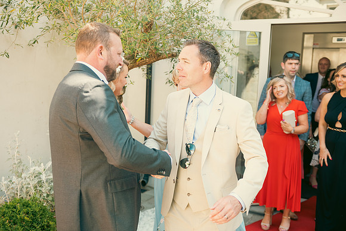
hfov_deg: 48.4
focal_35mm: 40
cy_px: 116
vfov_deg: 33.4
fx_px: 385
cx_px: 173
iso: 160
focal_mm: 40
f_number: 3.5
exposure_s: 1/250
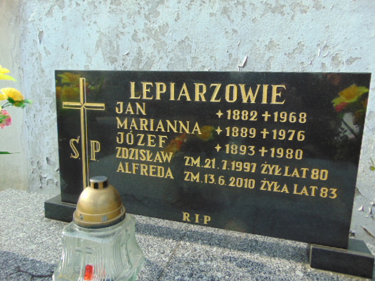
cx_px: 188
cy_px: 140
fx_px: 271
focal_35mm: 25
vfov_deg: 54.9
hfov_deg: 69.4
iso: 80
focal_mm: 4.5
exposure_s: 1/250
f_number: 3
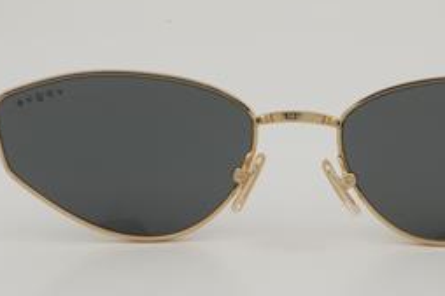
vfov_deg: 10.6
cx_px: 298
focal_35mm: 130
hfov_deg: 15.8
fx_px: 1603
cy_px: 152
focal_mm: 55
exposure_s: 1/3
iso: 100
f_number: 32
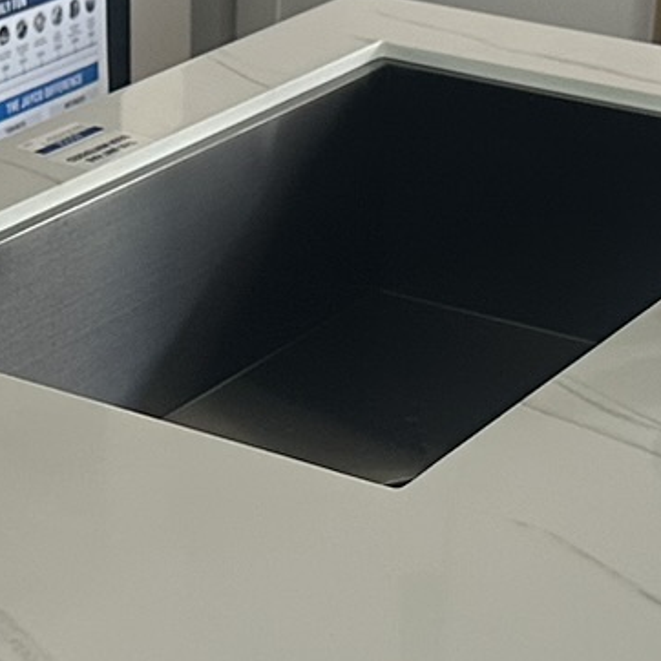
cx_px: 179
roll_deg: -1.7
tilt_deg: -24.6
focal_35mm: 120
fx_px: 2592
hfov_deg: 14.5
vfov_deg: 14.4
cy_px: 531
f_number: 1.78
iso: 200
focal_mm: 6.86
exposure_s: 1/121
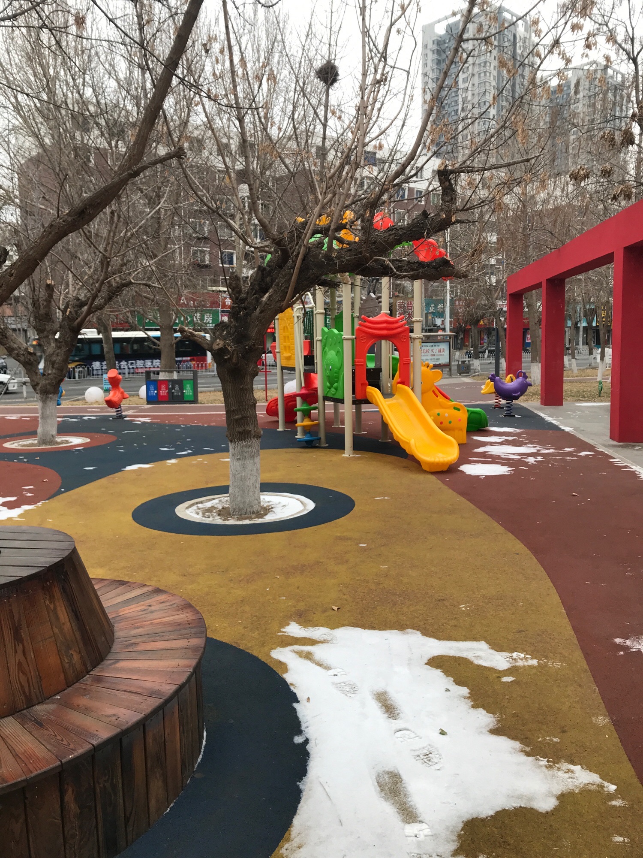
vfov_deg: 63.4
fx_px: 693
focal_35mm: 28
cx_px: 322
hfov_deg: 49.7
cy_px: 429
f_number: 1.8
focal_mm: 3.99
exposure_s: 1/100
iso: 25
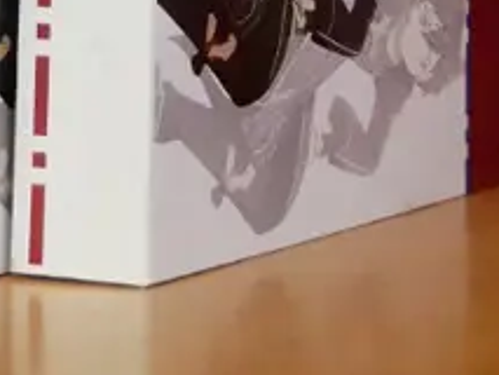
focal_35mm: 173
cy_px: -408
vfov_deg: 8.1
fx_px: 2495
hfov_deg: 11.4
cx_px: 307
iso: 2000
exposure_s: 1/60
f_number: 3.9
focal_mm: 18
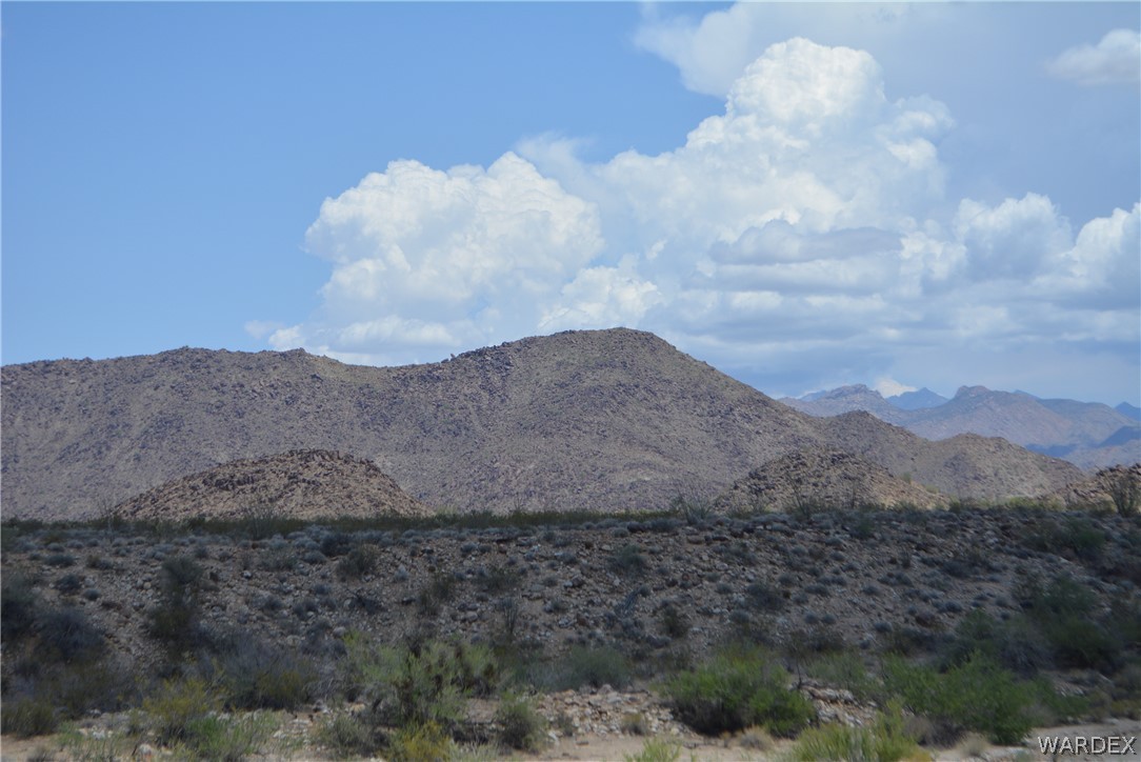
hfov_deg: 24.6
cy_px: 381
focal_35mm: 82
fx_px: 2616
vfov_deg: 16.6
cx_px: 570
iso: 400
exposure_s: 1/2000
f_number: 7.1
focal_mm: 55
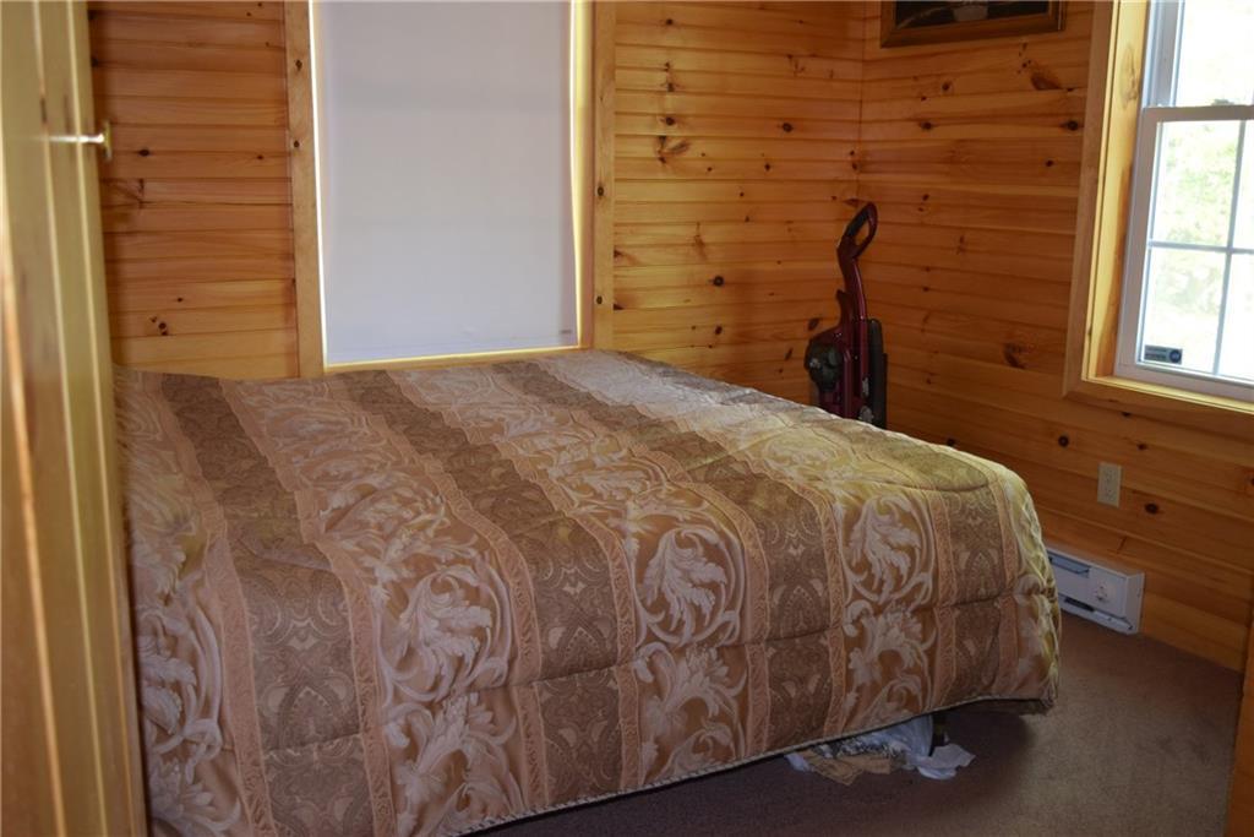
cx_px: 627
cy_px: 418
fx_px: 1202
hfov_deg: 55.1
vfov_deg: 38.4
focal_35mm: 34
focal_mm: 23
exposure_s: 1/60
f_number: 3.8
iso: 1000
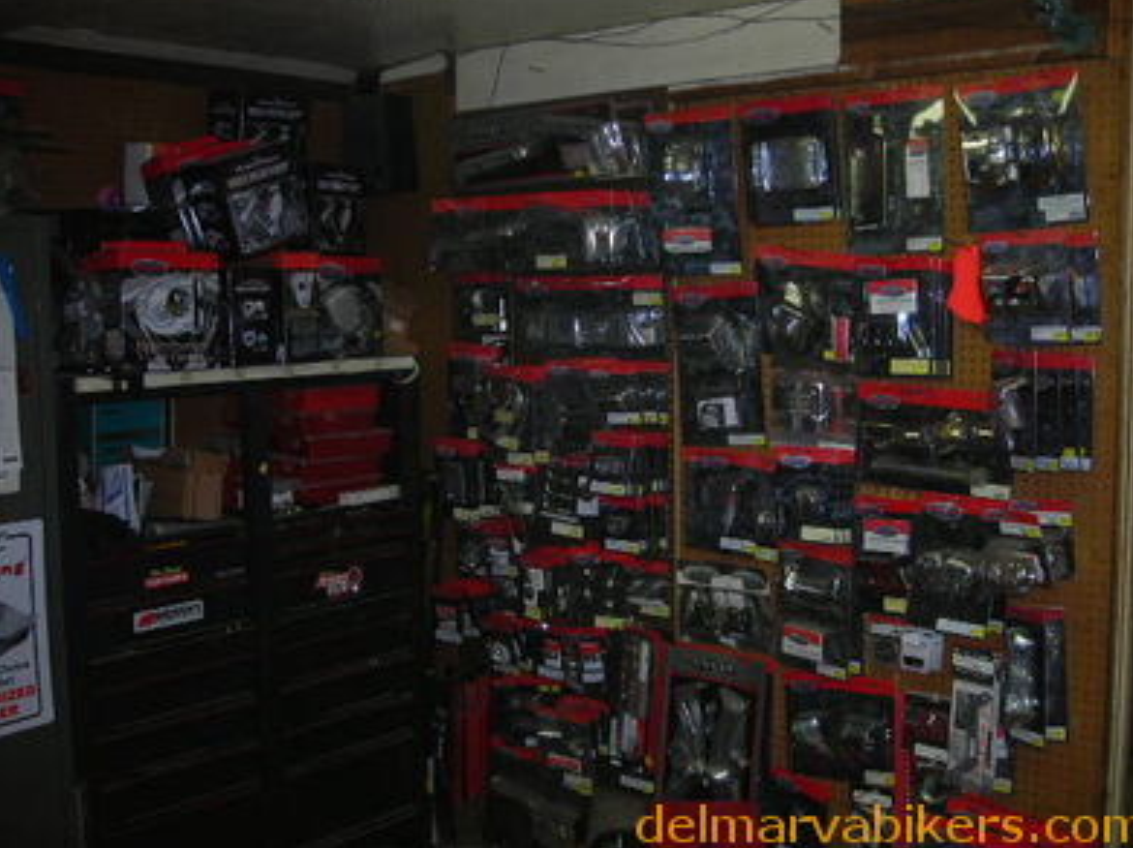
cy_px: 415
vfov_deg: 36.8
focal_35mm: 39
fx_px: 1276
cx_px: 575
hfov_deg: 47.9
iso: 76
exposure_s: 1/60.1
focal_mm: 6.3
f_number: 3.2
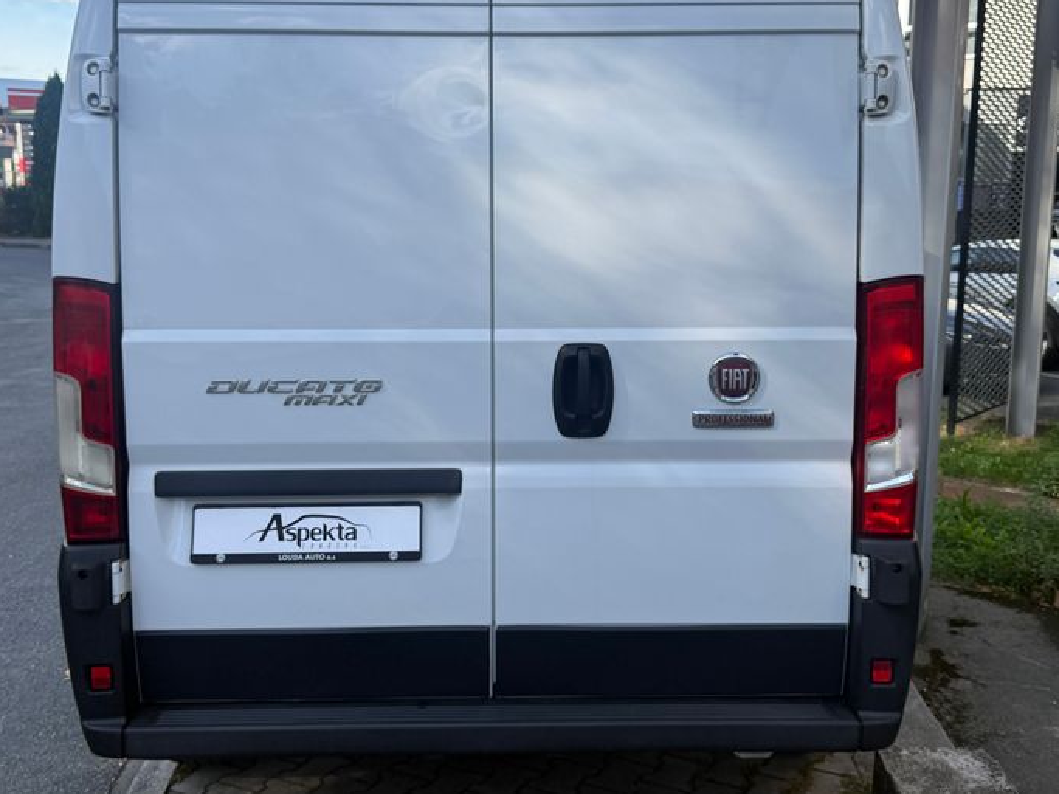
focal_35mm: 36
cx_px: 516
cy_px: 344
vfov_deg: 39.6
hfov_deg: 51.4
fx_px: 1101
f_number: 1.78
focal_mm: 6.76
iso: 100
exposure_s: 1/1493
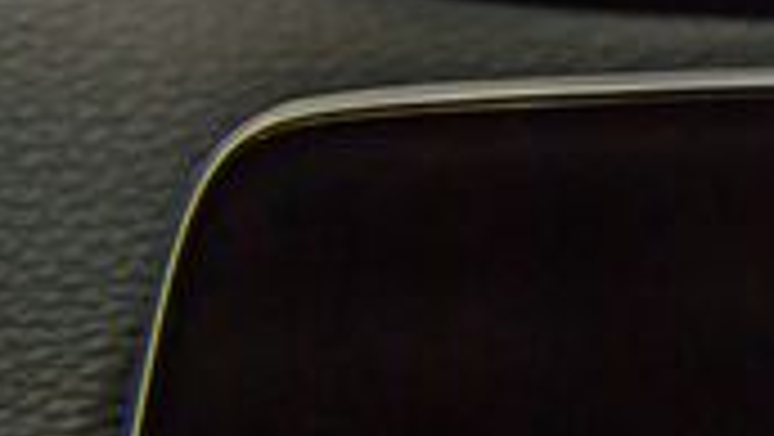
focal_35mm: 237
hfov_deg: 8.0
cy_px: 1074
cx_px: 2187
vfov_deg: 5.0
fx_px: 4867
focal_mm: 38
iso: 400
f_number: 4
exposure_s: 1/80
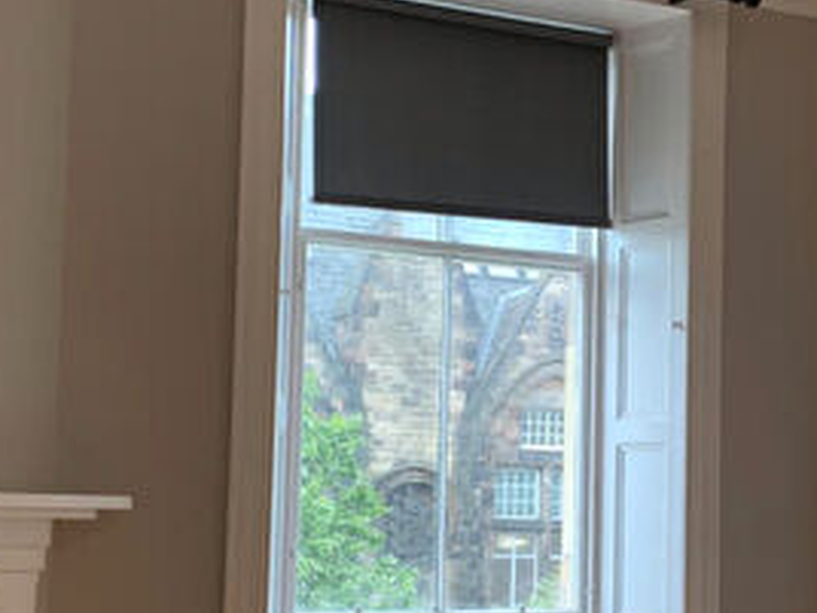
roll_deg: -0.1
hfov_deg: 28.3
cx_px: 582
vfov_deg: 21.5
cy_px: 407
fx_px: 1605
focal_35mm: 68
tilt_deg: +5.9
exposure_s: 1/100
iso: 80
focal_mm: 4.25
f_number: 1.8
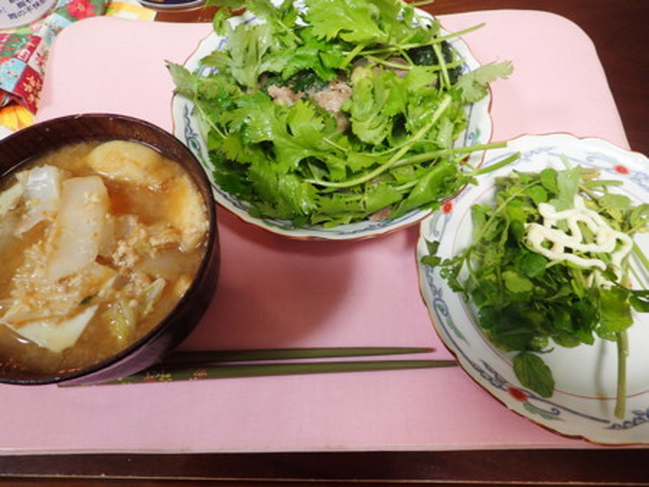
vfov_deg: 54.9
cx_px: 324
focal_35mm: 25
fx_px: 469
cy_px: 244
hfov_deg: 69.4
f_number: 2
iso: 200
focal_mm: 4.5
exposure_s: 1/30
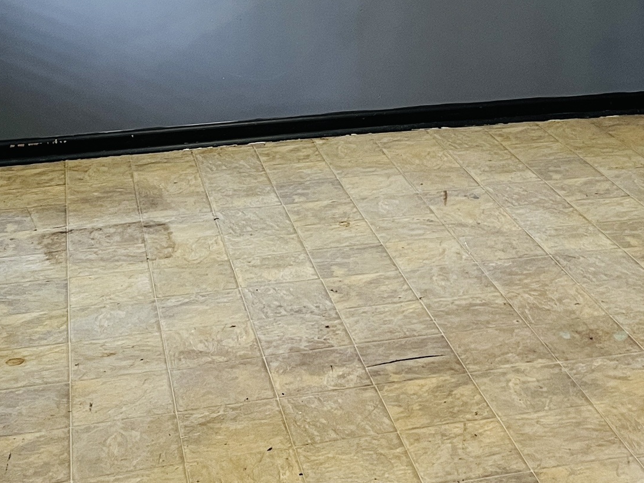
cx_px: 430
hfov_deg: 26.5
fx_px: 1358
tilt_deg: -6.9
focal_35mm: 73
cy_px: -99
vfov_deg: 19.0
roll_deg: +0.0
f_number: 1.6
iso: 160
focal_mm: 5.1
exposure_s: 1/60
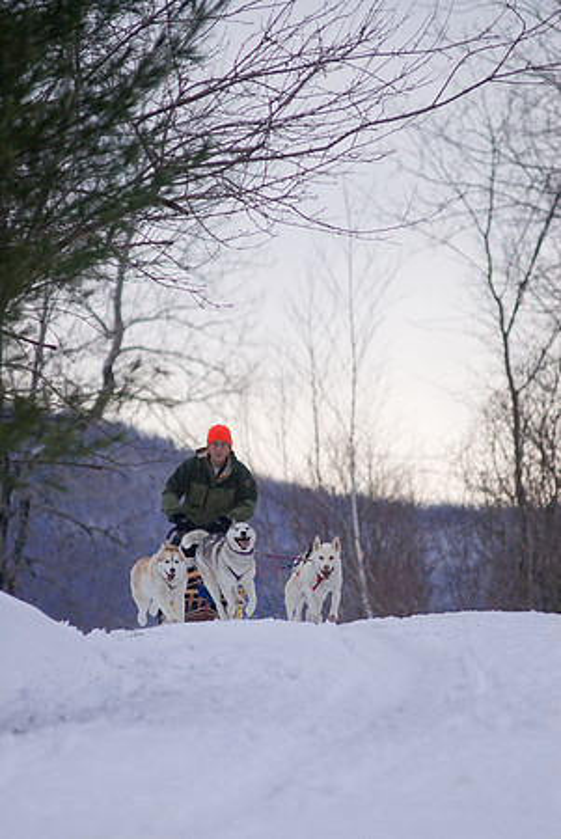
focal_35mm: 300
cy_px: 420
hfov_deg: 4.6
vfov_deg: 6.9
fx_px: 6996
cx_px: 280
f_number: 3.5
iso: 500
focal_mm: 200
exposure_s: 1/200
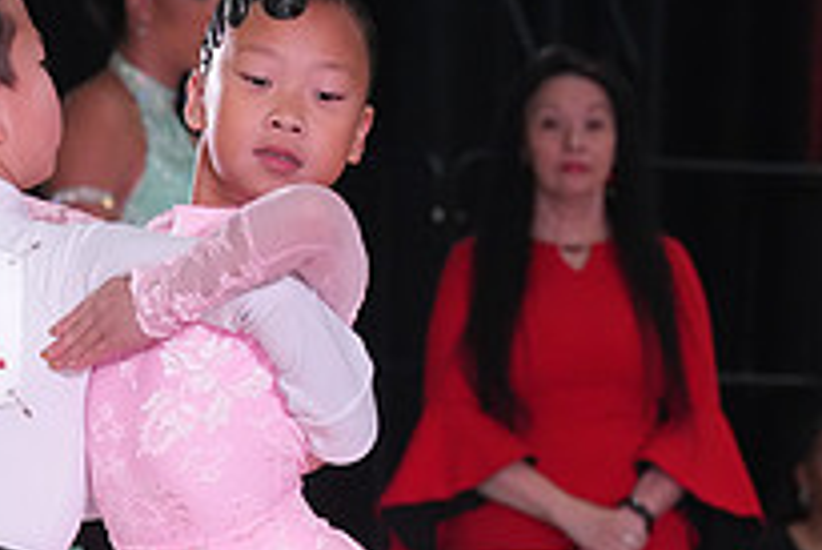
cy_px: 823
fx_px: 11036
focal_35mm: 483
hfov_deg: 4.3
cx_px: 98
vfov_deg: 2.8
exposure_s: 1/200
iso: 4000
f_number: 8
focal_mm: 171
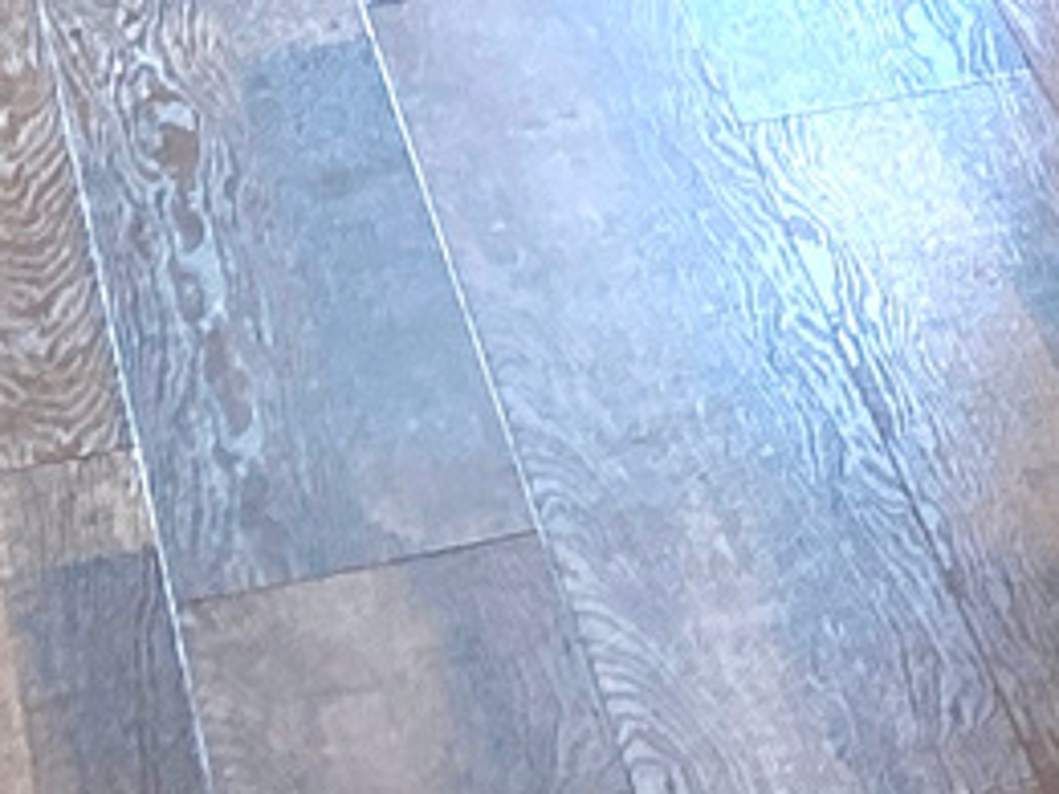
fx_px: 6272
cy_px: -2248
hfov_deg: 8.1
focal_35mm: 205
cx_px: 3279
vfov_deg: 6.2
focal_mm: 4.25
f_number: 1.8
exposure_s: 1/120
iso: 80
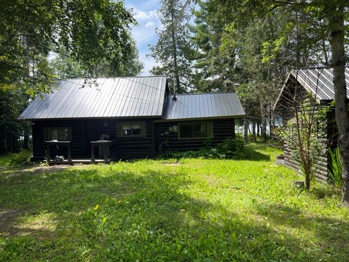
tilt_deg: -2.5
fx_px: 262
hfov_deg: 67.3
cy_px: 131
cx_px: 174
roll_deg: +1.9
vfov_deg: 53.1
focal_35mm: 26
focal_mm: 5.7
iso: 50
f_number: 1.5
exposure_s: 1/1972
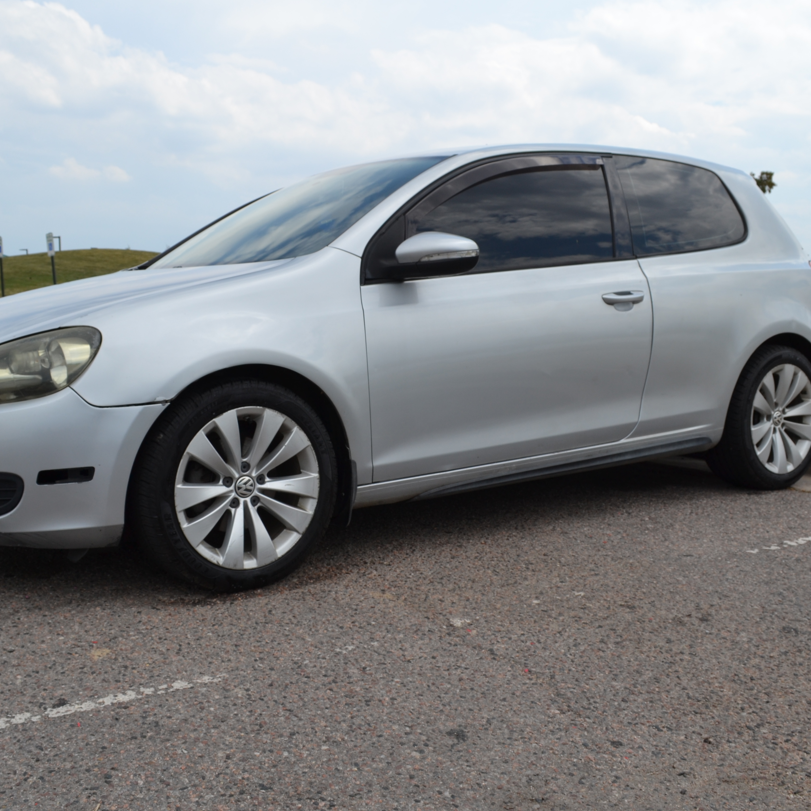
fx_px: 981
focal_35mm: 37
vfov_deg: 44.9
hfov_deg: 44.8
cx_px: 341
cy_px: 396
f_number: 8
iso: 100
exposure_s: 1/250
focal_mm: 18
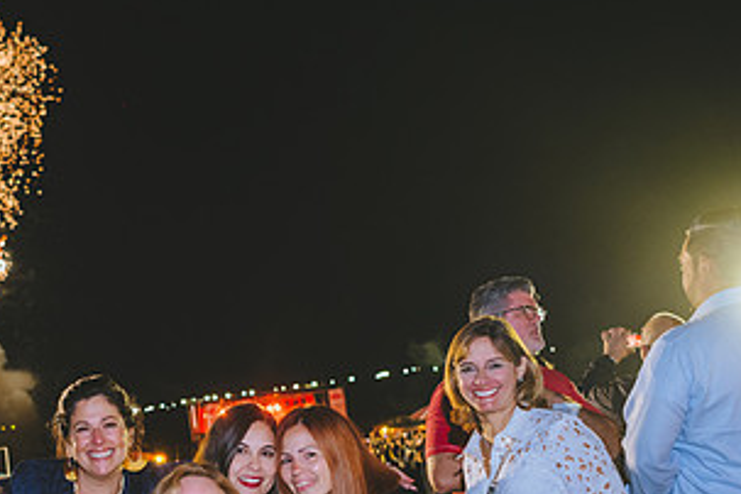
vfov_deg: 28.4
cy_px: 424
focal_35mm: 46
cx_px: 205
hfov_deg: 41.7
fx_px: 947
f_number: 2.8
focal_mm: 24
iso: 640
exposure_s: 1/30
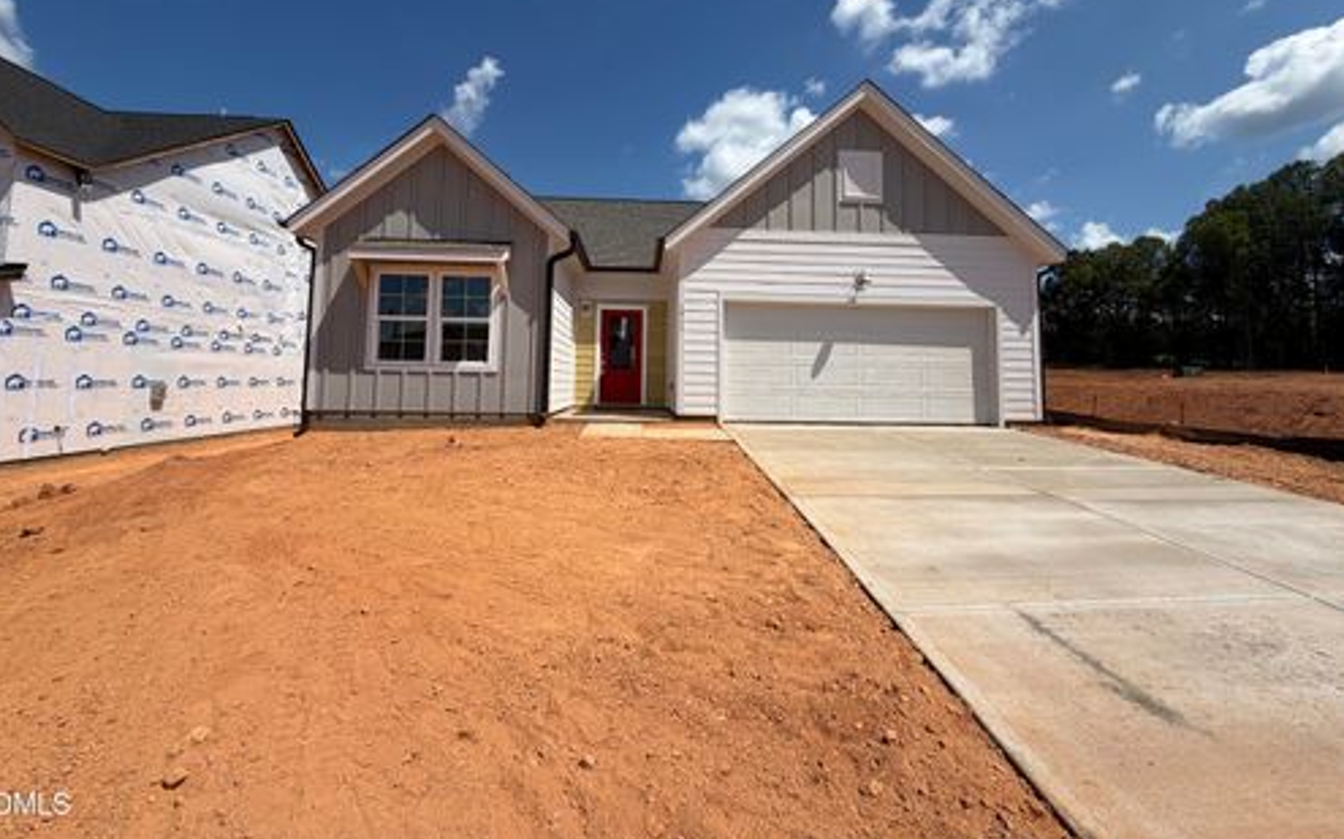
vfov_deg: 74.0
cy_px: 341
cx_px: 668
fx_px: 549
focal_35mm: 15
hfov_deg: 101.5
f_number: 2.2
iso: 20
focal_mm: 2.22
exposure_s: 1/1497
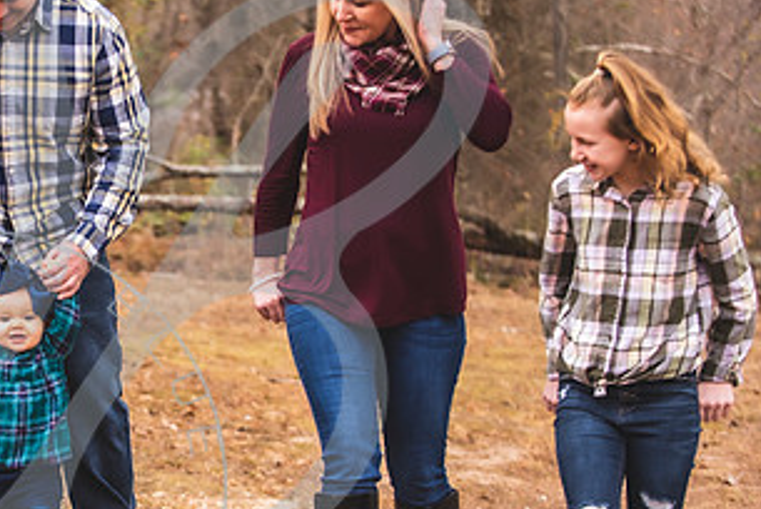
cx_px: 95
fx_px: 2814
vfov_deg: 10.3
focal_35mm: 133
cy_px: 276
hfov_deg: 15.2
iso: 500
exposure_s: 1/400
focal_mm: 70
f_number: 4
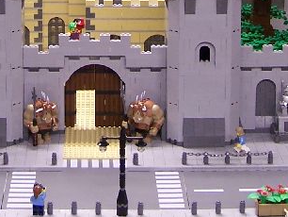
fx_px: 1057
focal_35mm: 127
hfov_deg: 15.5
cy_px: -110
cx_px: 96
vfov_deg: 11.2
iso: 80
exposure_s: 1/6
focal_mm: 6.3
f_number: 2.8
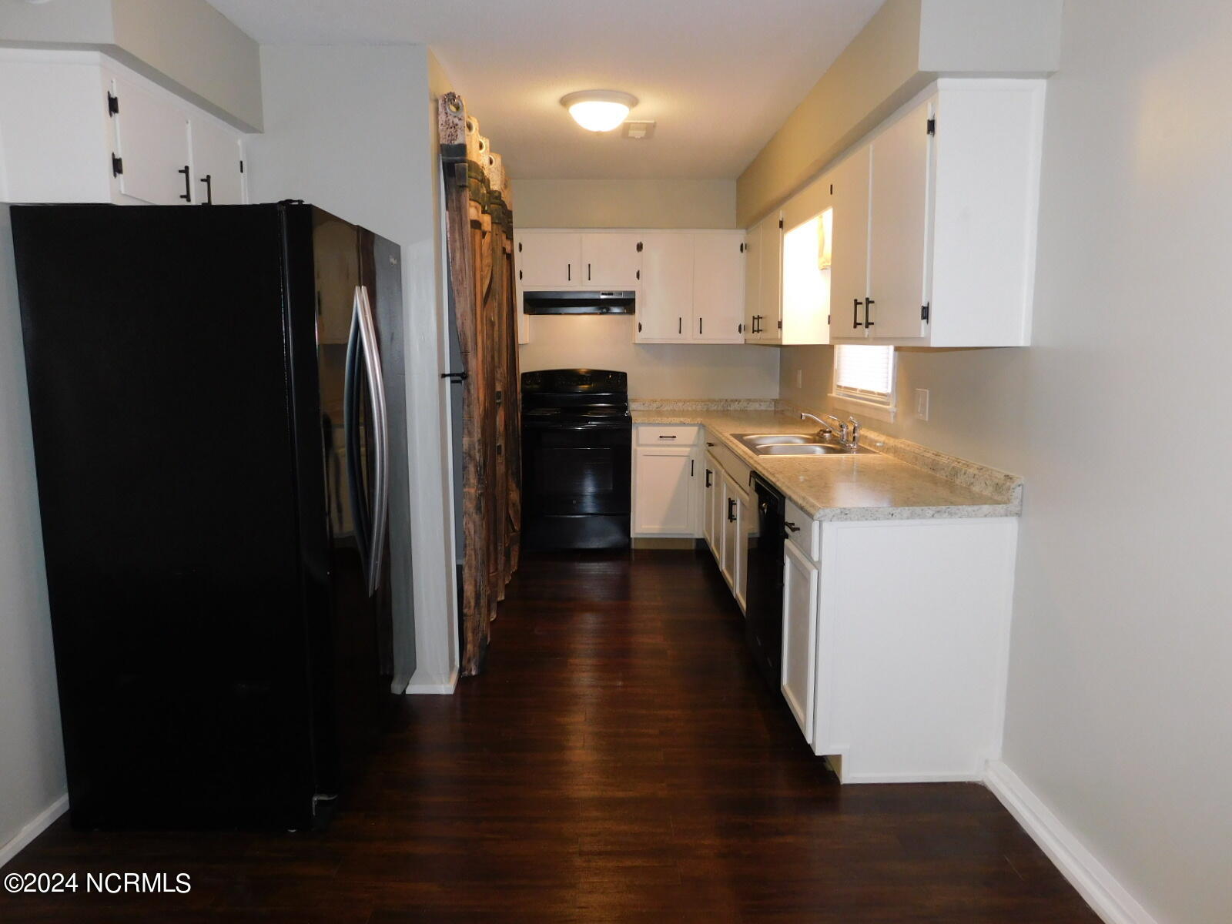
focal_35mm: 23
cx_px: 616
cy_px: 462
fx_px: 819
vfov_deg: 58.9
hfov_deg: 73.9
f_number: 3
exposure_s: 1/30
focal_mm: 4
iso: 200
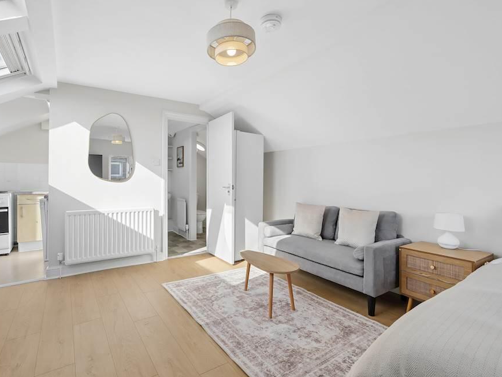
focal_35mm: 17
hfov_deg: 90.7
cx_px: 224
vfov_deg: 74.7
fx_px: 247
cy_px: 181
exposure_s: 1/75
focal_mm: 10
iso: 160
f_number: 8
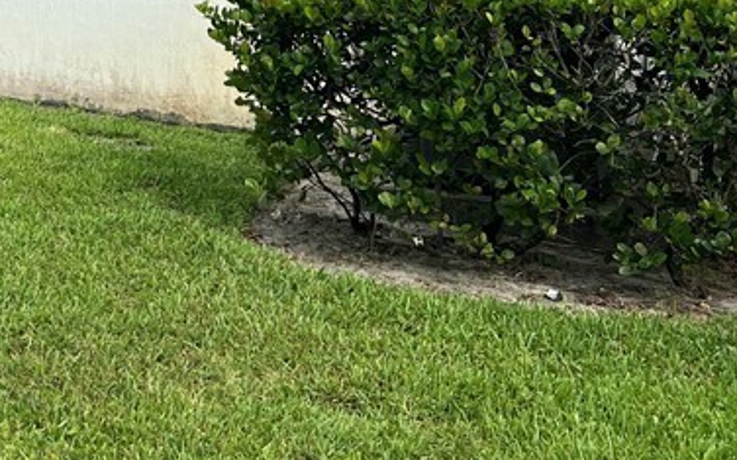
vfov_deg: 16.3
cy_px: -168
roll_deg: -0.9
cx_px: -186
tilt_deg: +0.3
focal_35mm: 75
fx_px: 1506
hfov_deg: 24.5
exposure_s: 1/2994
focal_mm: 5.7
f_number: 1.5
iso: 50
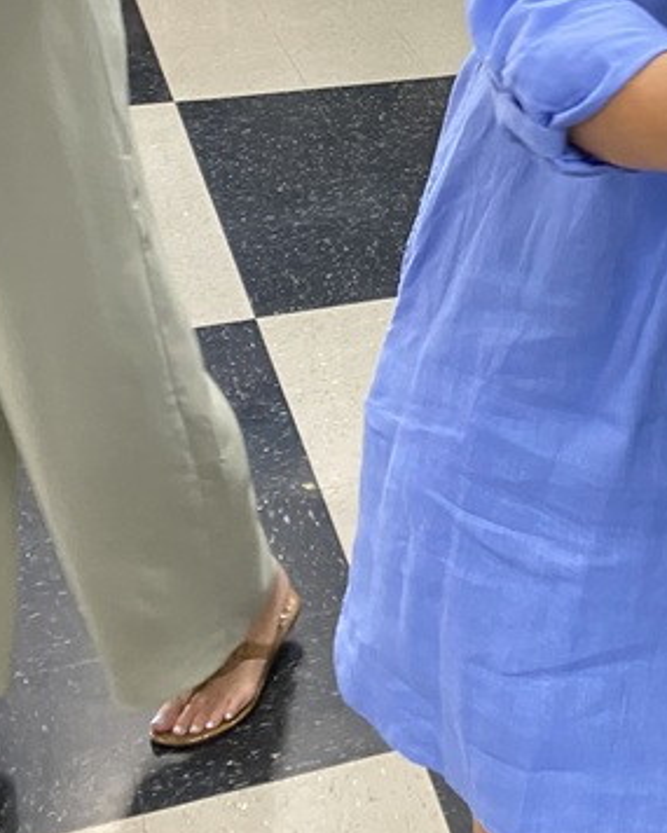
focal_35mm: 73
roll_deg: -2.9
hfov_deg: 19.6
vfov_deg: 24.4
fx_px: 1801
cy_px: -80
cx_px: 833
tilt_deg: -11.2
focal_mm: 4.25
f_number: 1.8
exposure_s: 1/60
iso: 250
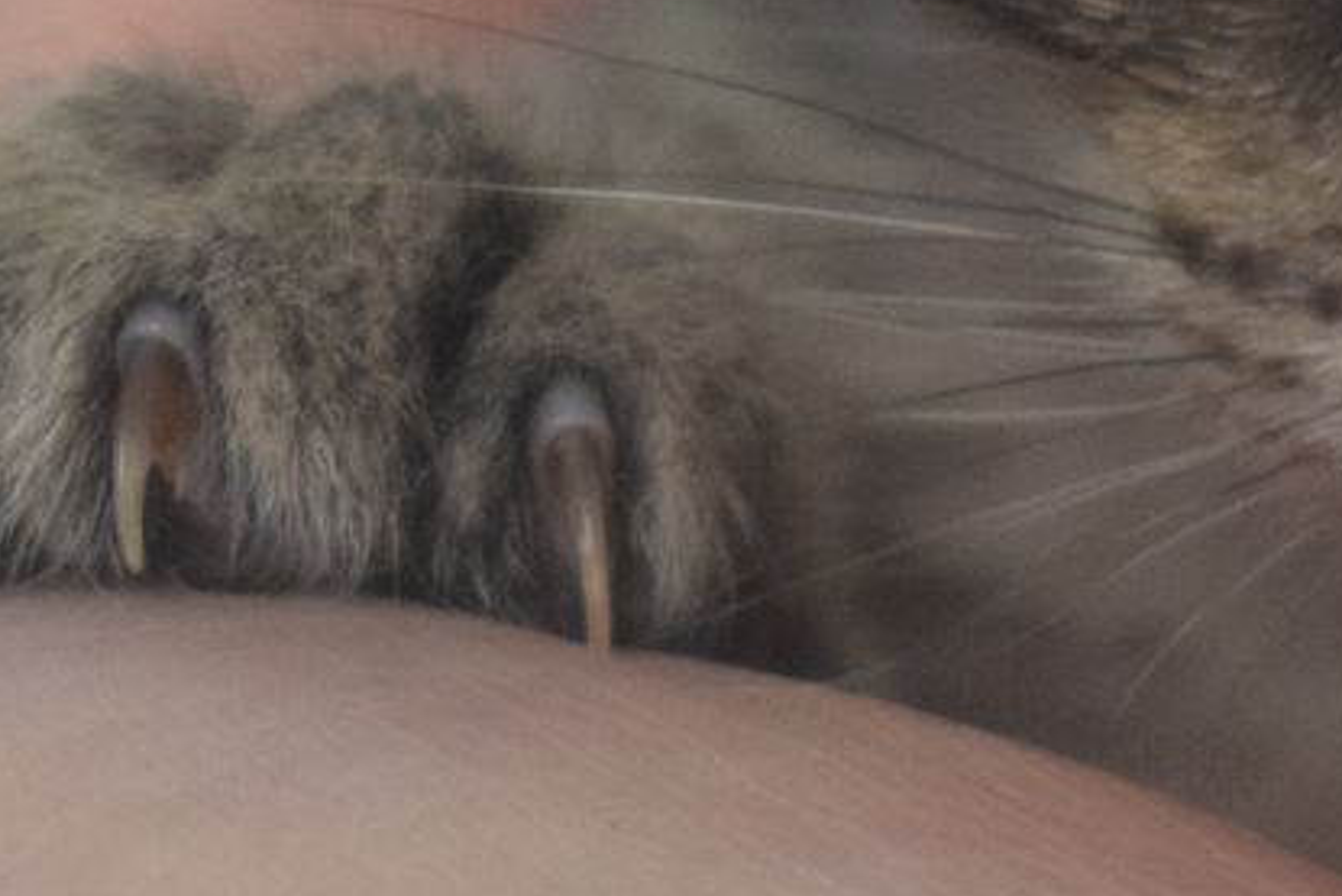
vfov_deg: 3.5
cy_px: -199
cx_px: 1465
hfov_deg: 5.2
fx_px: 14819
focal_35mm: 397
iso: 2000
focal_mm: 55
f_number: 5.6
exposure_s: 1/60
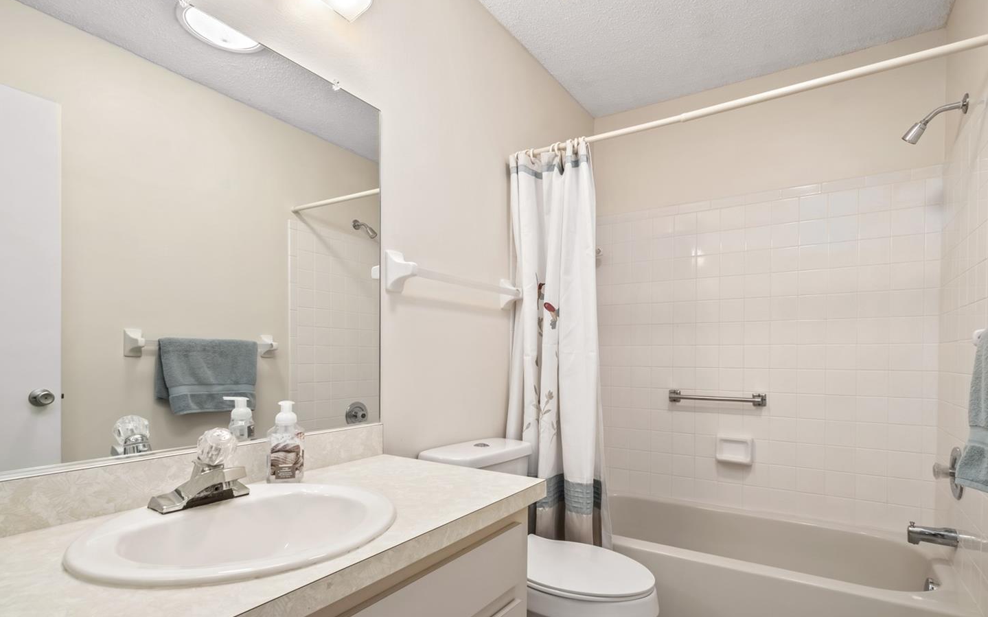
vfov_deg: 67.6
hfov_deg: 94.3
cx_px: 515
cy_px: 358
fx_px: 458
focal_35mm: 17
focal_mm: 10
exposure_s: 1/20
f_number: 9
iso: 250
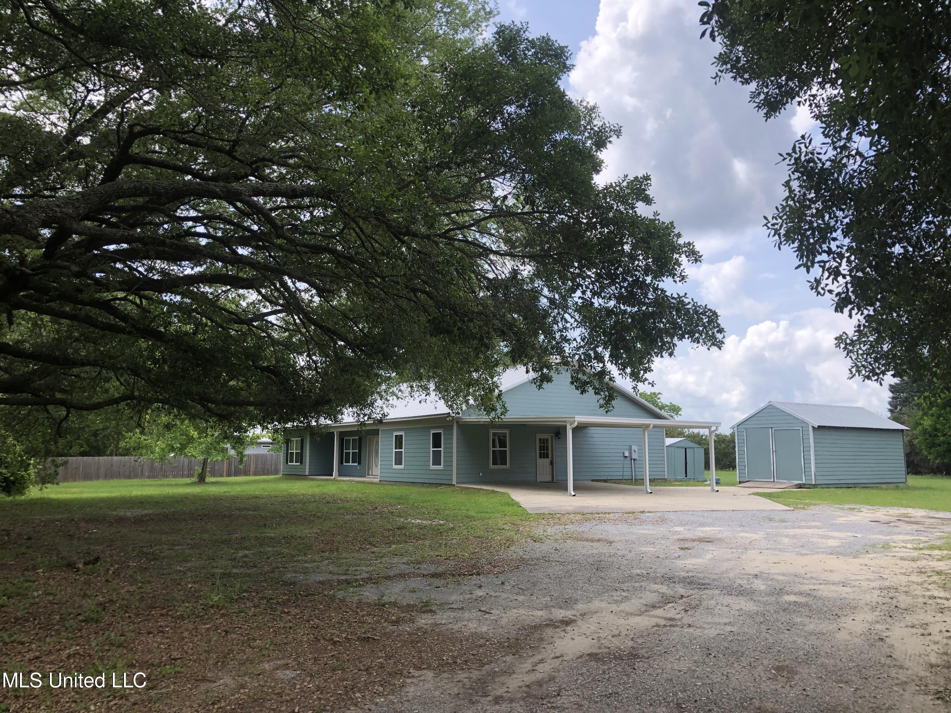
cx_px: 476
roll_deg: -0.2
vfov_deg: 49.7
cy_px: 356
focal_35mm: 28
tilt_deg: +5.4
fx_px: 769
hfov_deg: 63.4
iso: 20
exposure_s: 1/838
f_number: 1.8
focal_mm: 3.99
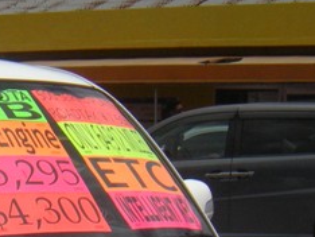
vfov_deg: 9.3
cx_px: -58
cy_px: 419
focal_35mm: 153
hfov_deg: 12.6
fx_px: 1394
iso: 89
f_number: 6.4
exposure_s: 1/906
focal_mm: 5.9
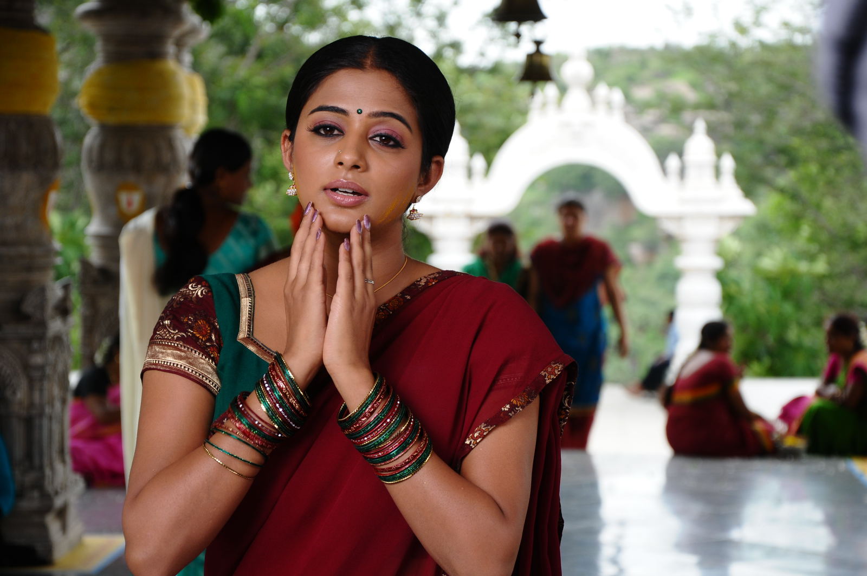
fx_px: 2706
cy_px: 288
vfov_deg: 12.1
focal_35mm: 112
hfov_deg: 18.2
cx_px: 434
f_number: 5.3
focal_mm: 75
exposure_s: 1/160
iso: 320
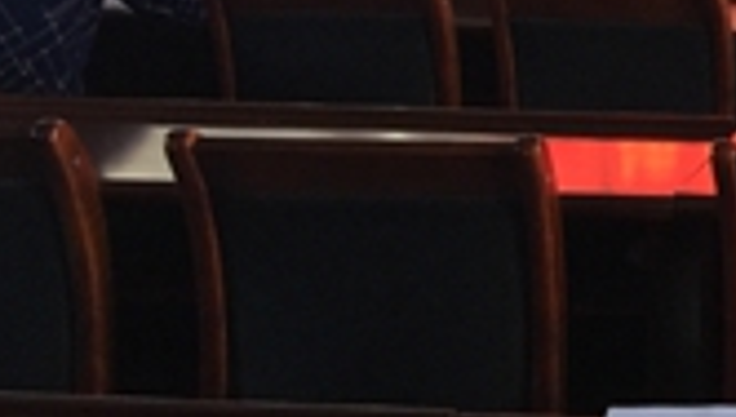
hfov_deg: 20.1
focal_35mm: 95
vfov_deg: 12.6
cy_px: -11
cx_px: 1020
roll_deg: -1.3
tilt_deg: -9.1
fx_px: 1857
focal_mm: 4.15
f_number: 2.2
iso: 80
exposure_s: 1/33
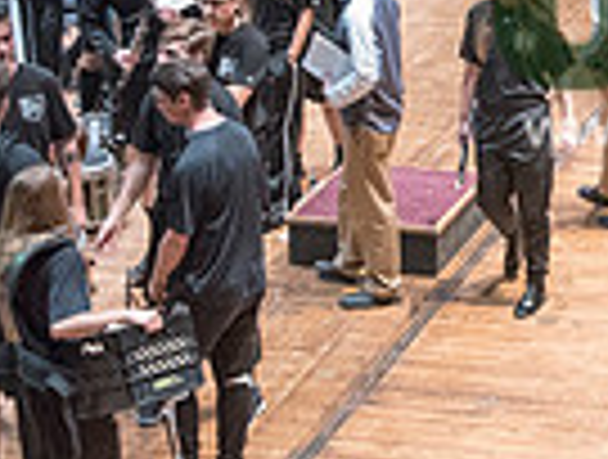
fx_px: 2466
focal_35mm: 140
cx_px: 833
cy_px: -29
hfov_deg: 13.5
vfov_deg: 10.5
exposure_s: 1/160
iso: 4000
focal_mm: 34
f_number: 3.5
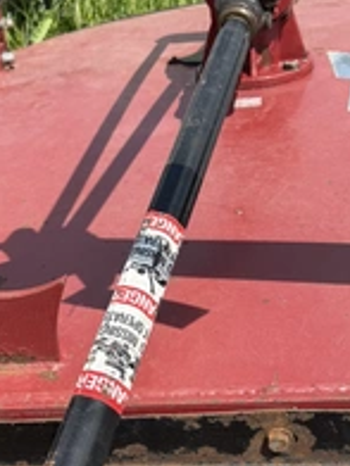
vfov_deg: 37.8
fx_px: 661
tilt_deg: -43.6
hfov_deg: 29.6
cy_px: 357
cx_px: 136
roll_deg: +5.3
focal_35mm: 49
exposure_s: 1/3953
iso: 100
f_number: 1.78
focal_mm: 6.76
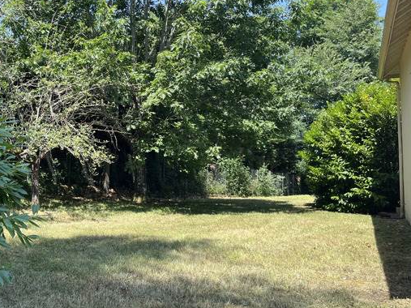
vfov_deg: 35.1
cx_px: 145
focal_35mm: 41
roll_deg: -0.6
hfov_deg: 45.3
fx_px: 487
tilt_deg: +3.8
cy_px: 130
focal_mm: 5.1
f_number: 1.6
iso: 50
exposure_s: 1/833
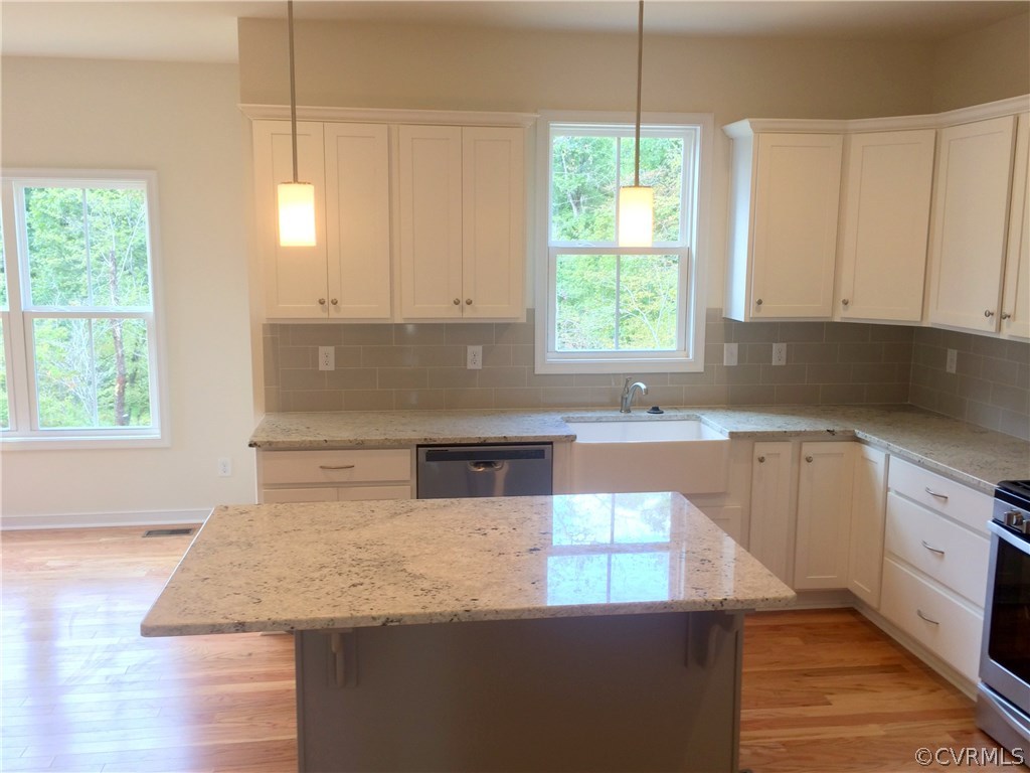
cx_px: 515
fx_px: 863
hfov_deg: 61.7
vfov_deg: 48.2
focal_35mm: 29
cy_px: 386
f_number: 2.2
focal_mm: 4.15
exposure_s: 1/30
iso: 40
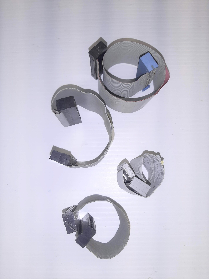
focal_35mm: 26
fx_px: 209
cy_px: 140
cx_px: 104
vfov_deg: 67.3
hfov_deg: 53.1
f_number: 1.7
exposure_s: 1/60
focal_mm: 3.93
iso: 64
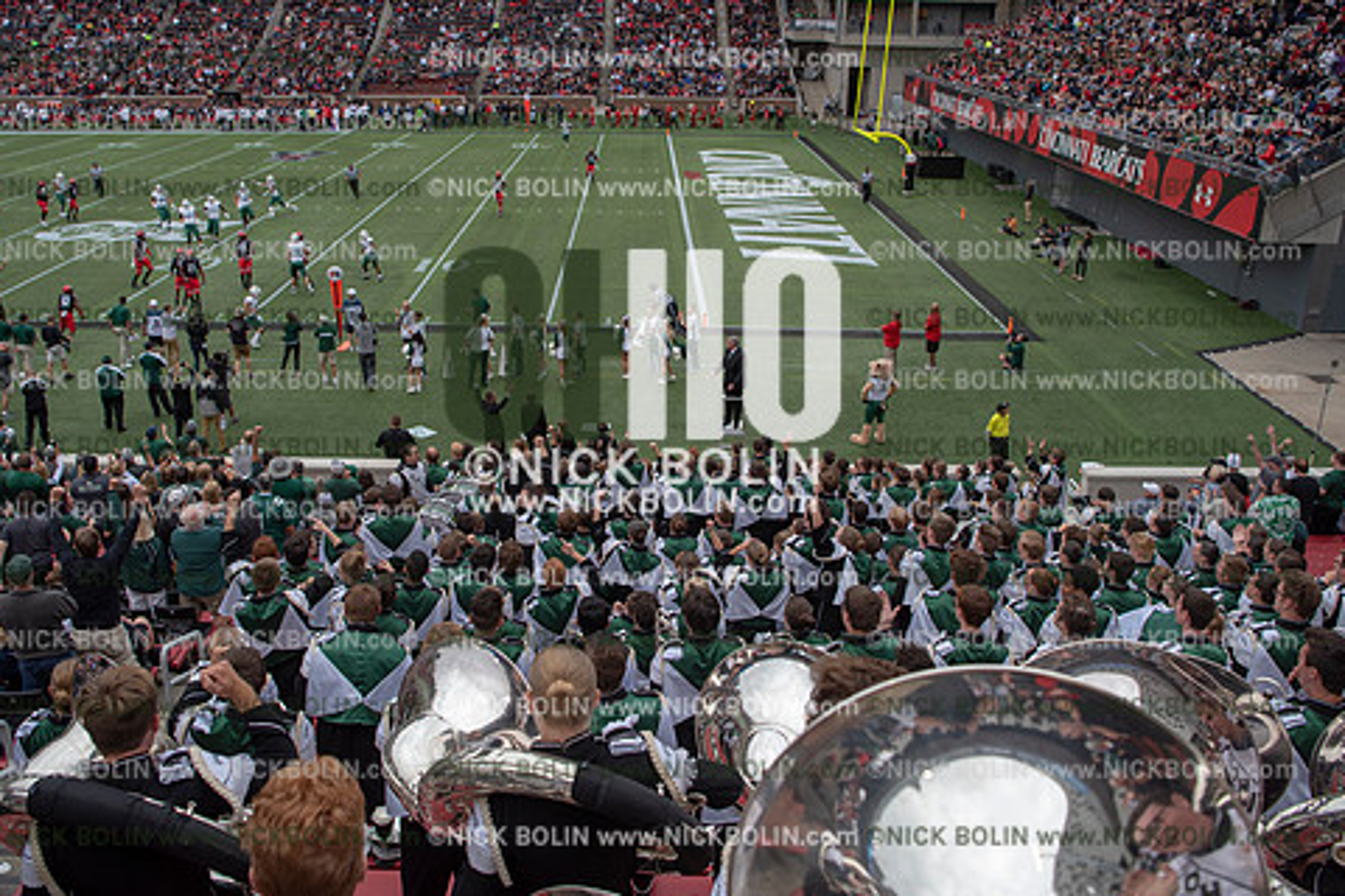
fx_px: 1083
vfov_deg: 44.8
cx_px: 642
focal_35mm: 29
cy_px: 382
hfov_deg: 63.6
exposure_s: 1/1000
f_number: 3.5
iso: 250
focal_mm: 24
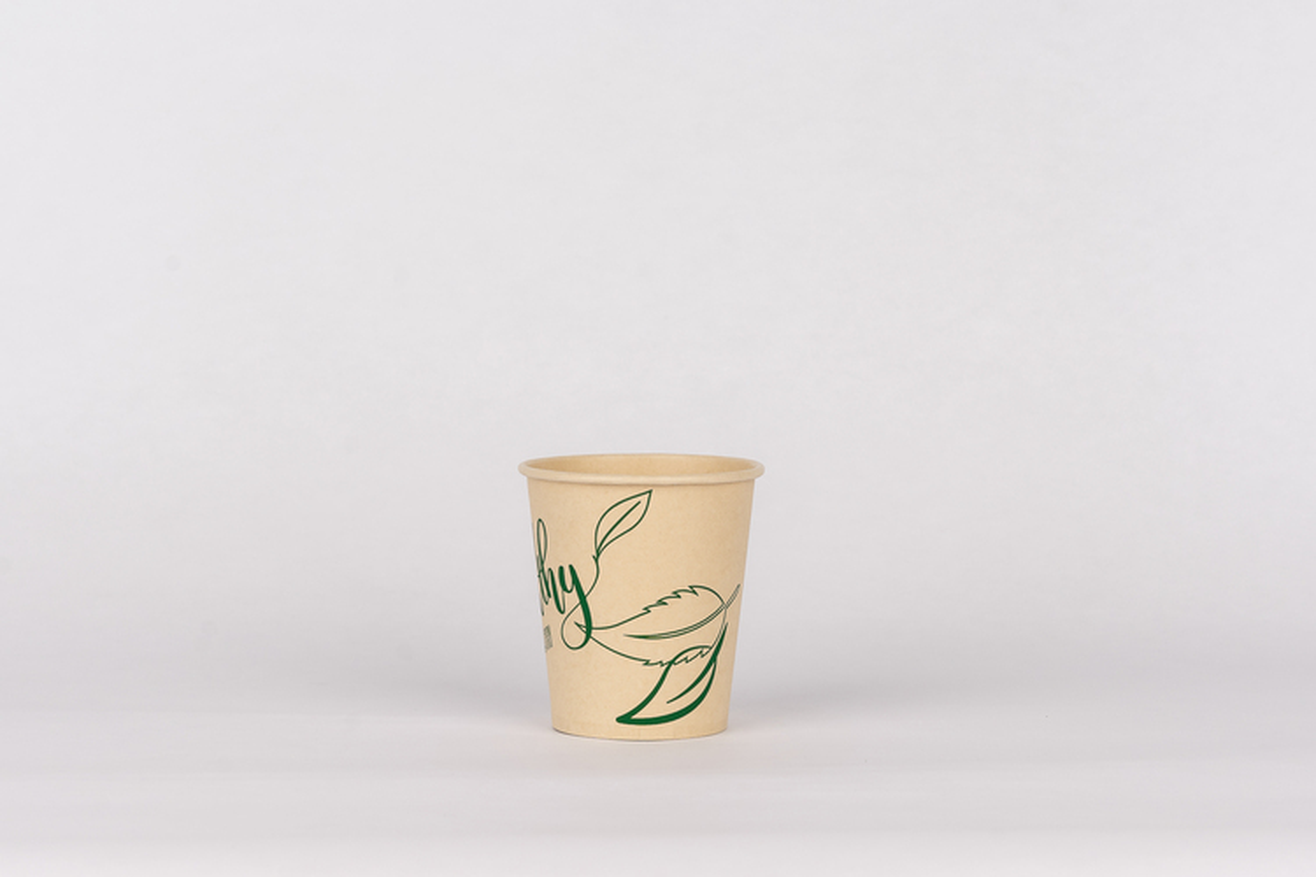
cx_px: 658
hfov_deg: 19.5
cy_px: 438
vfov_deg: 13.0
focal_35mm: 105
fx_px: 3838
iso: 320
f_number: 10
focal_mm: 70
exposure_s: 1/100
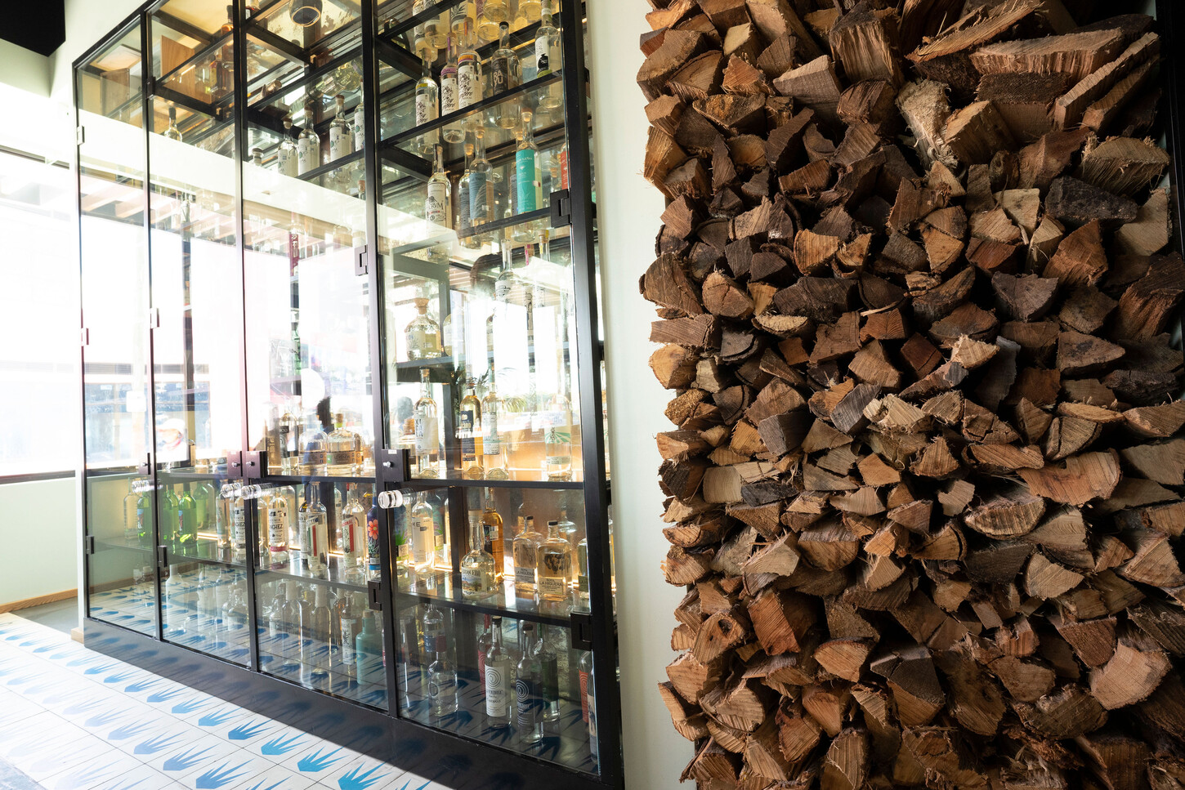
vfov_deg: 67.4
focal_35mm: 18
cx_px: 592
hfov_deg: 90.0
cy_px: 395
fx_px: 593
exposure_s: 1/30
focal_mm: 18
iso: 1600
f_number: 9
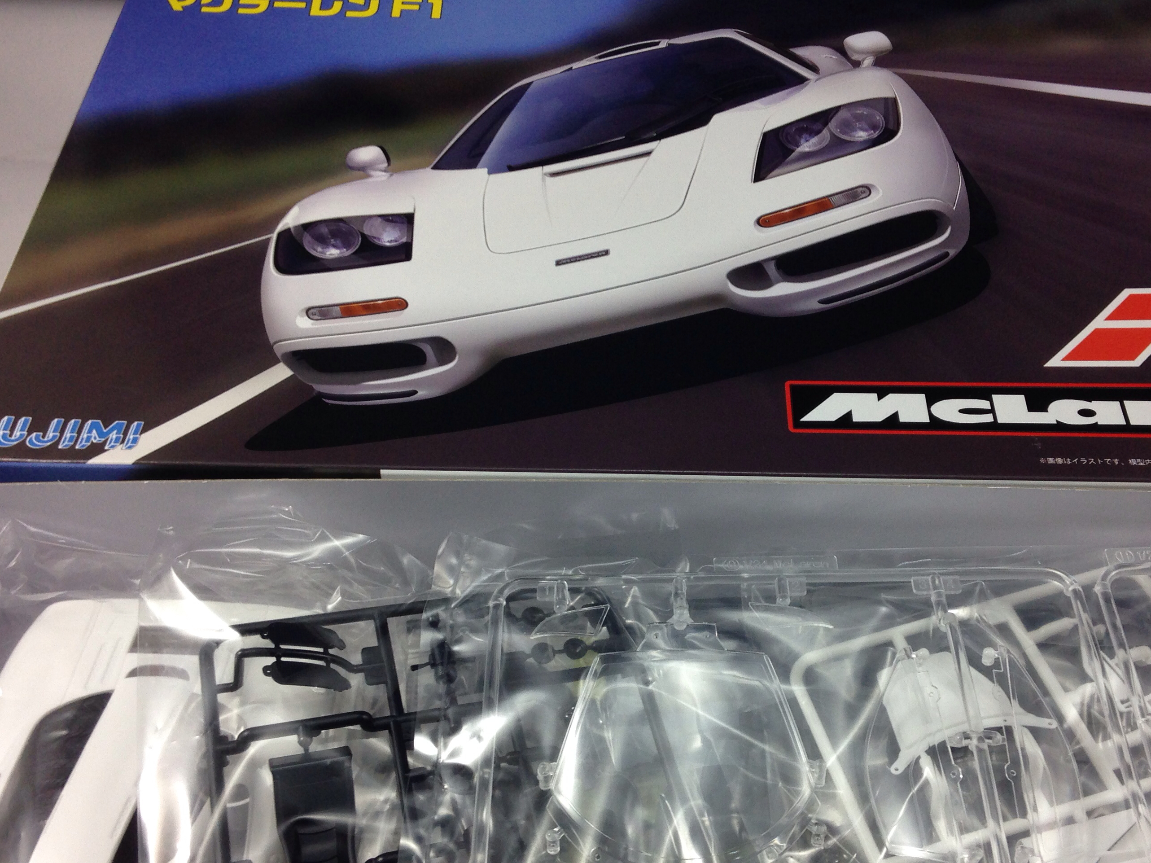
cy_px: 514
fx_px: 1396
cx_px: 660
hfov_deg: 44.7
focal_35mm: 42
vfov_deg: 34.2
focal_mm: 4.12
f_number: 2.4
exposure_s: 1/100
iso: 80
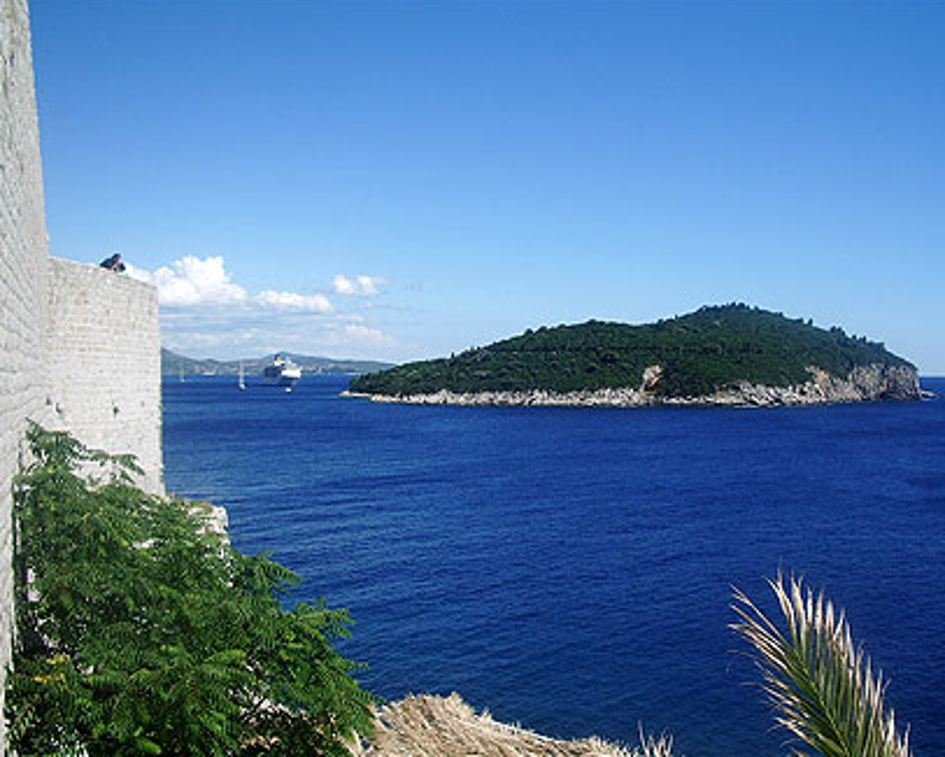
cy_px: 377
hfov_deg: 49.0
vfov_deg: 40.1
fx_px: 1035
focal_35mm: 37
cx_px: 507
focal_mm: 5.8
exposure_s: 1/500
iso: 50
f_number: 4.3
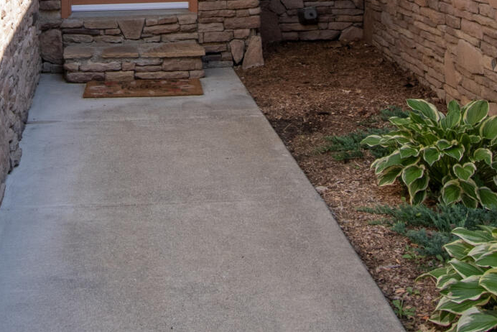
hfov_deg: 30.6
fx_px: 898
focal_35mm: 65
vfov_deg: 18.9
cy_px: -137
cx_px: 151
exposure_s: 1/160
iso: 200
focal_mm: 10
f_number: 6.3
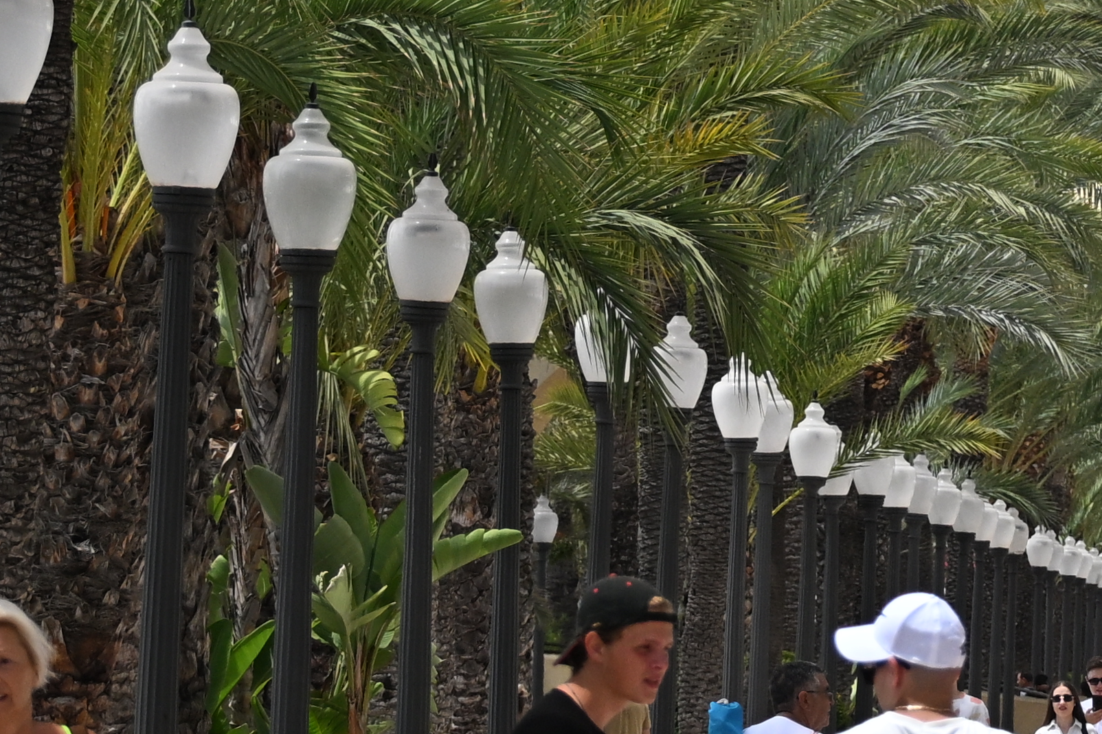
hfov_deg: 3.8
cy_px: 22
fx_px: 16733
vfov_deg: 2.5
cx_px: 1161
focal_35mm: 547
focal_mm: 105
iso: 280
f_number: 6.3
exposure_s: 1/500
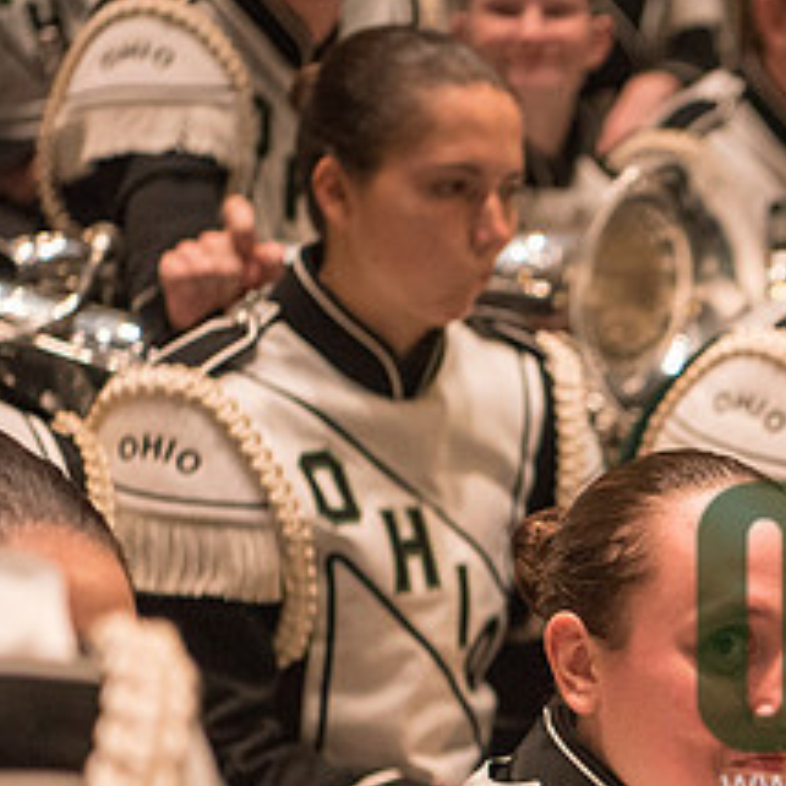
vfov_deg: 10.8
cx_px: 973
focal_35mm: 161
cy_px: 656
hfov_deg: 10.6
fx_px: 4136
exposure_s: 1/400
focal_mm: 70
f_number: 2.8
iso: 4000
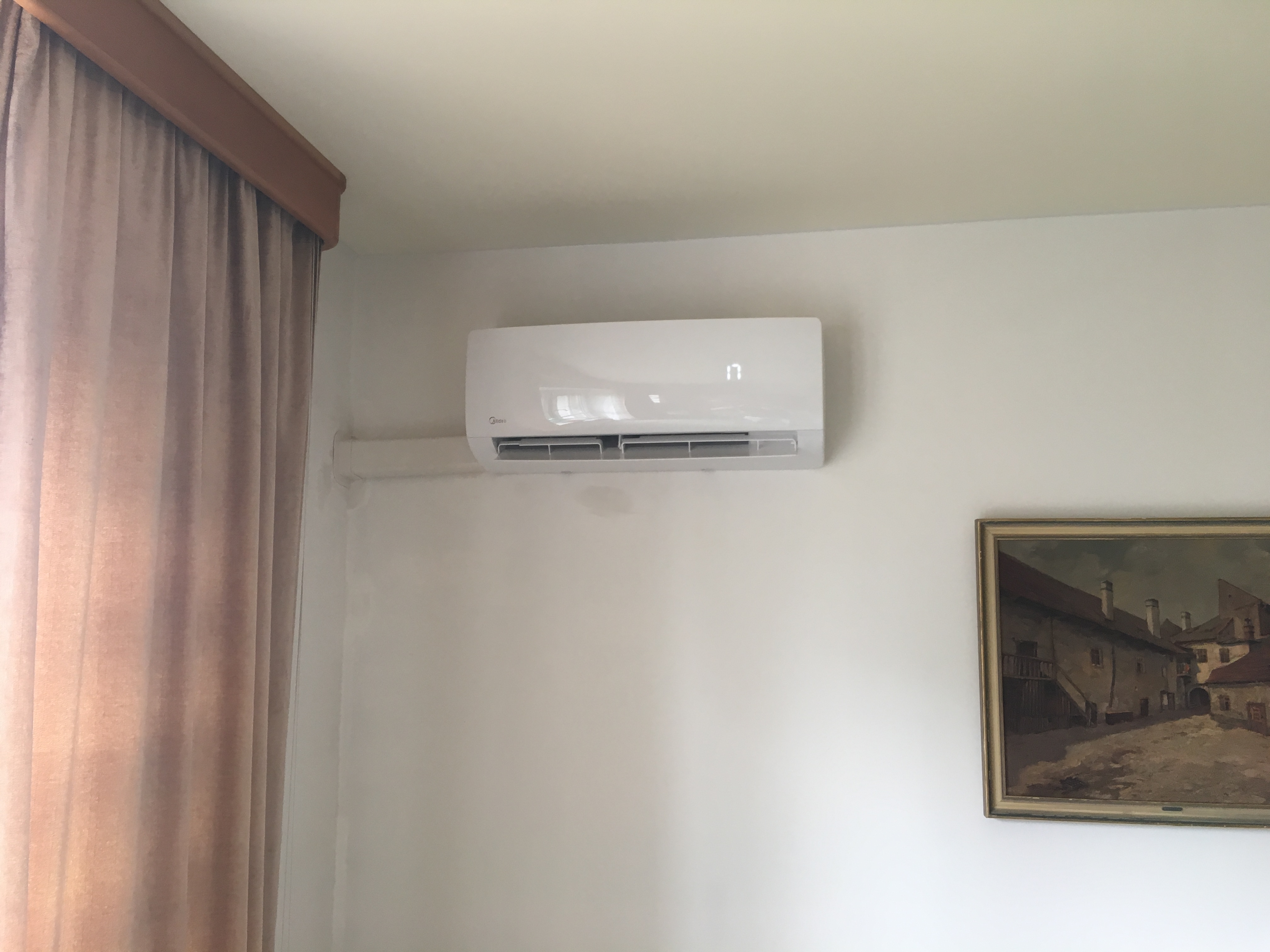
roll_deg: -0.3
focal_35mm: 29
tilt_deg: +8.3
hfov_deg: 61.7
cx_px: 635
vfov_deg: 48.2
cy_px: 476
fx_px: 1064
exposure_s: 1/33
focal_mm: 4.15
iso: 64
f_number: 2.2
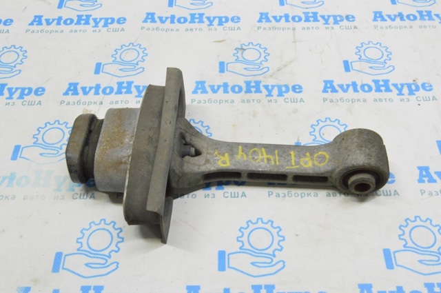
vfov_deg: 34.1
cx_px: 220
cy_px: 146
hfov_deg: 49.6
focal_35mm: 39
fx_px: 477
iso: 6400
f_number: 20
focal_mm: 26
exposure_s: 1/20
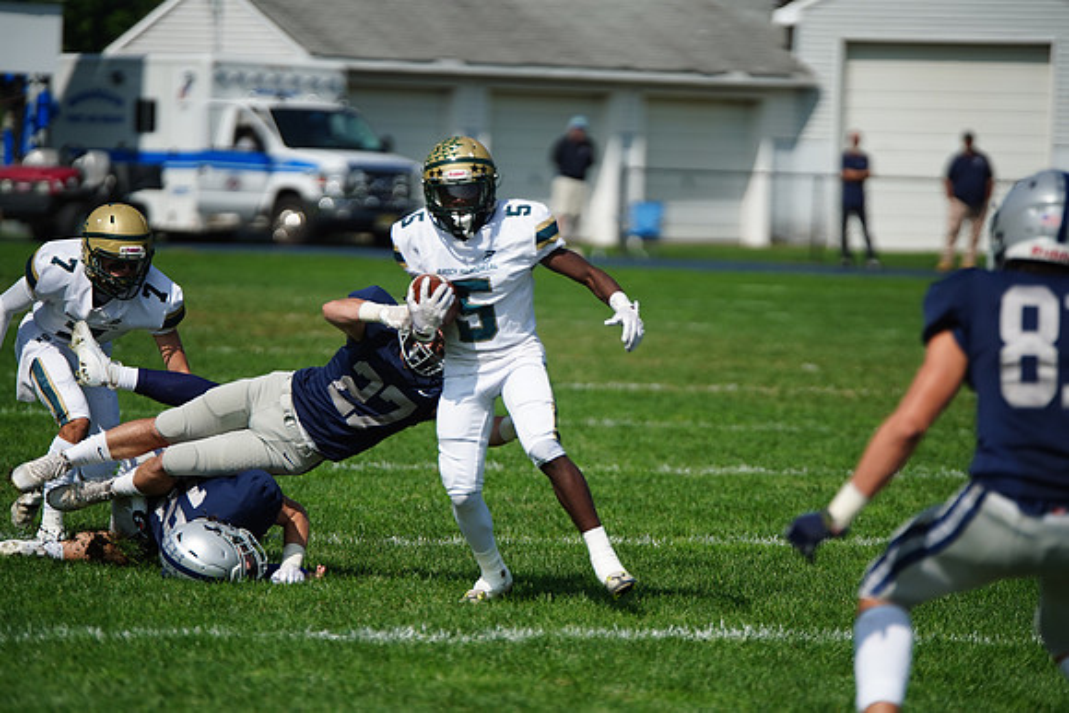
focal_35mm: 247
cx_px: 534
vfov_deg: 5.6
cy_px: 356
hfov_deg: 8.3
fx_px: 7336
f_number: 2.8
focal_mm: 247
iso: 400
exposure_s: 1/8000
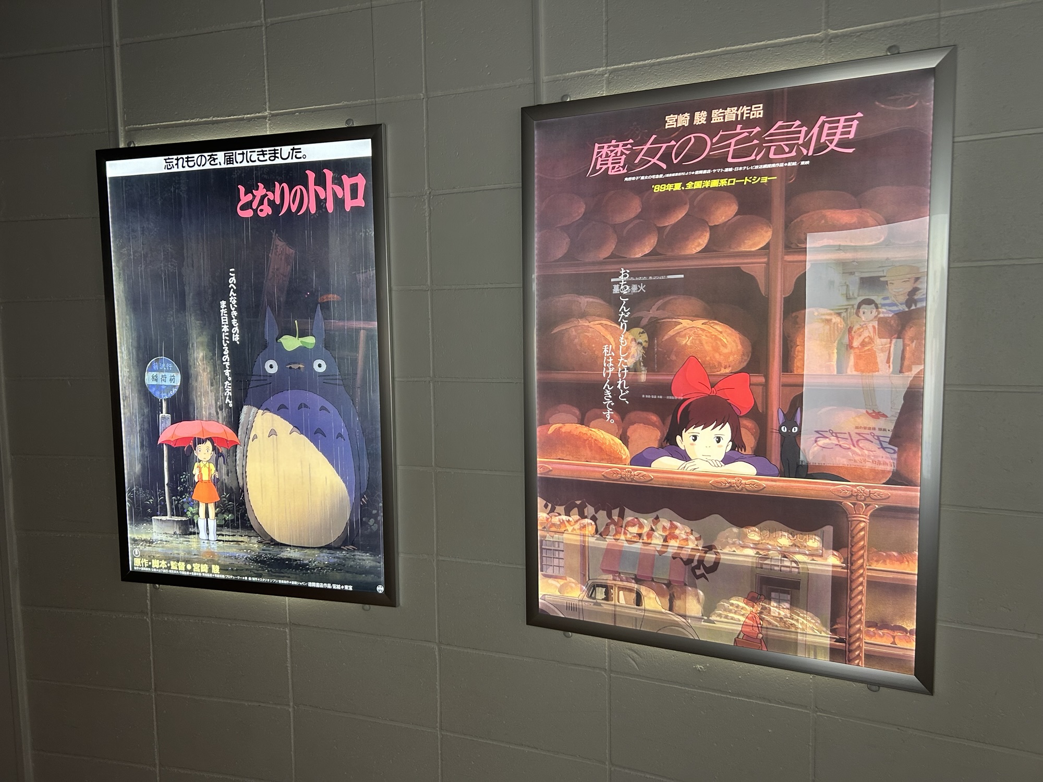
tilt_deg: -5.3
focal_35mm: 26
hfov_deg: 67.3
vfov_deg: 53.1
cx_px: 522
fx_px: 783
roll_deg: -0.9
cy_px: 391
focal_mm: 5.7
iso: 100
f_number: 1.5
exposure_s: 1/60
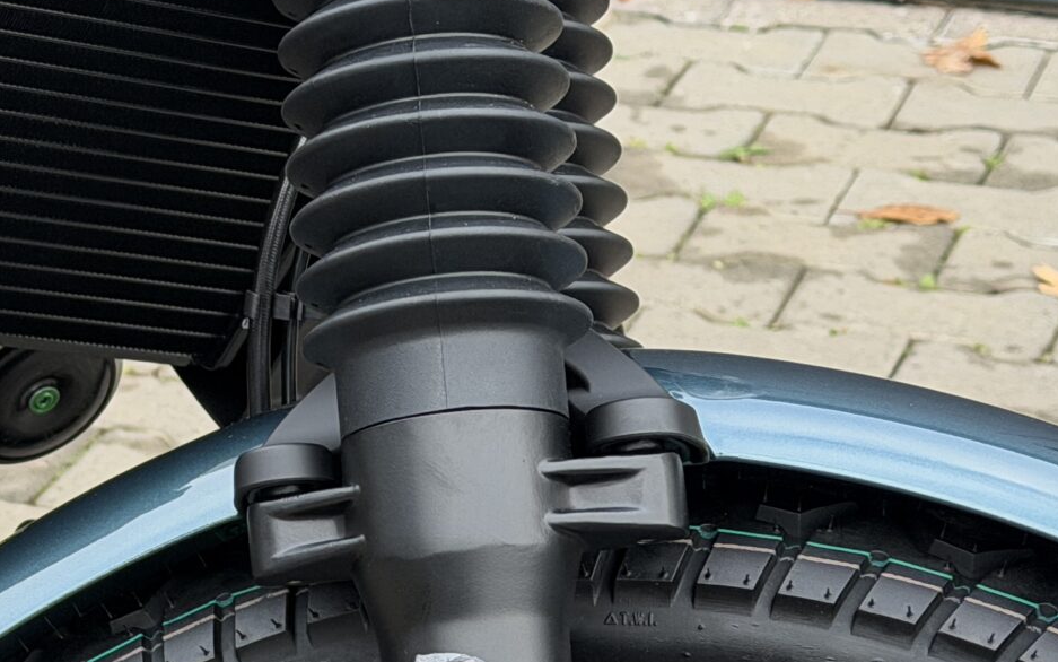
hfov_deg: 14.6
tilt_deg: -22.0
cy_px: 634
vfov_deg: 9.4
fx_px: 4009
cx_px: -201
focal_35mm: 139
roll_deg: +0.0
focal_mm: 6.76
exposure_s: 1/210
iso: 160
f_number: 1.78
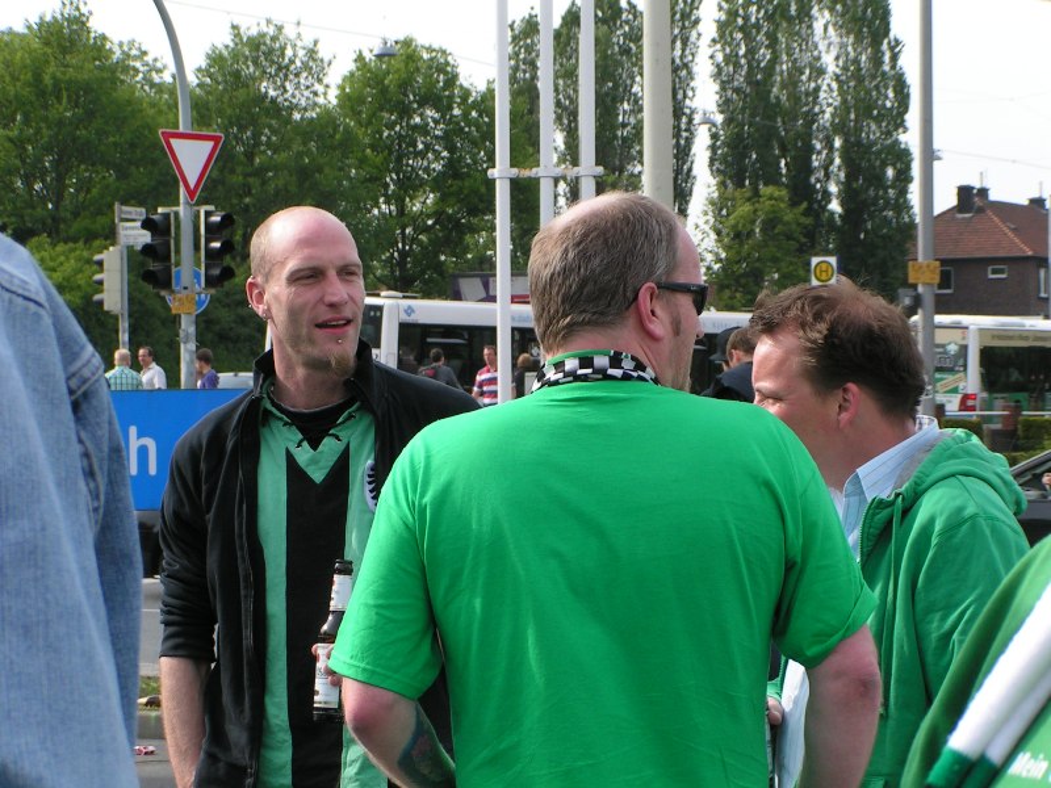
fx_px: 3461
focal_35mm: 114
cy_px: 394
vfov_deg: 13.0
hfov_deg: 17.3
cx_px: 526
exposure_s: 1/250
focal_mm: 17.4
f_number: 5.6
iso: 50
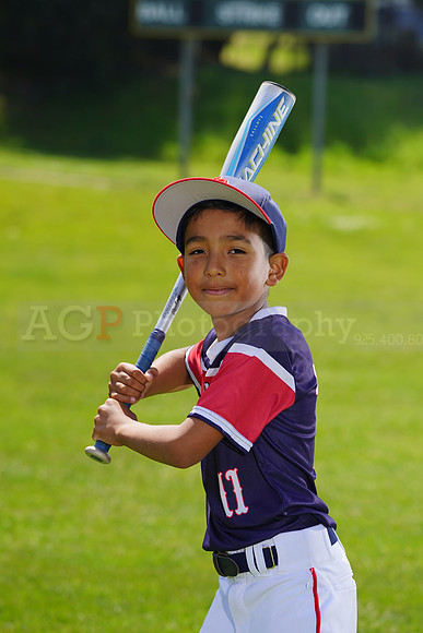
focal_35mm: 206
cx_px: 212
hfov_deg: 6.7
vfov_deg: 10.0
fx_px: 3628
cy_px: 316
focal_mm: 206
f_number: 8
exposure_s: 1/250
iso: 100
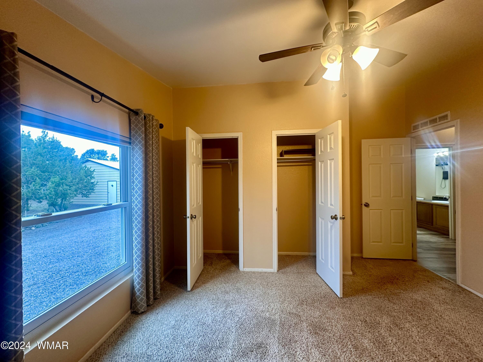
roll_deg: +1.2
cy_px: 181
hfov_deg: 102.1
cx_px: 242
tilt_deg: +1.2
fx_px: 195
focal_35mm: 14
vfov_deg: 85.7
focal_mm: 2.22
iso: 200
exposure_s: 1/60
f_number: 2.2
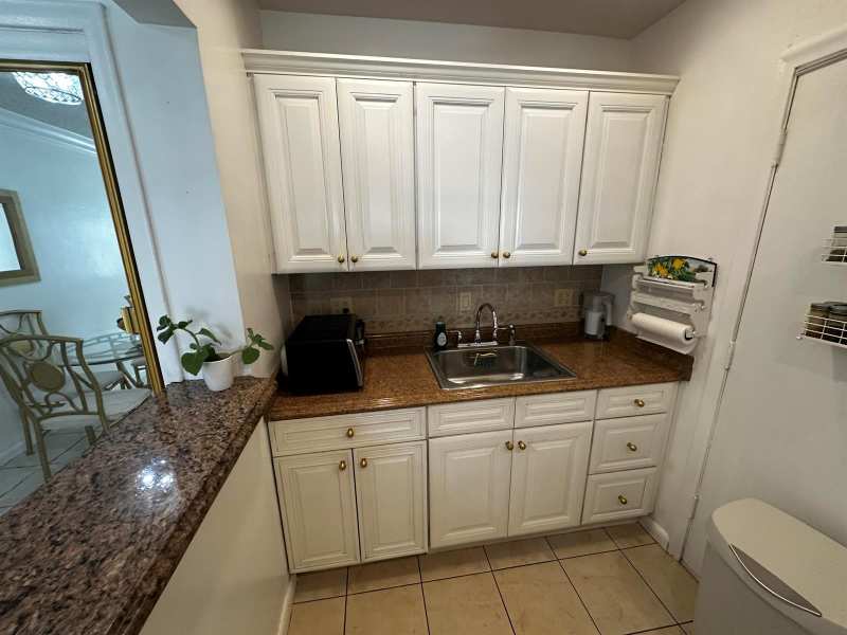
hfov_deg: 102.1
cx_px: 424
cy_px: 318
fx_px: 343
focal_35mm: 14
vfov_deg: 85.7
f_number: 2.2
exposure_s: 1/120
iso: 200
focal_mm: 2.22
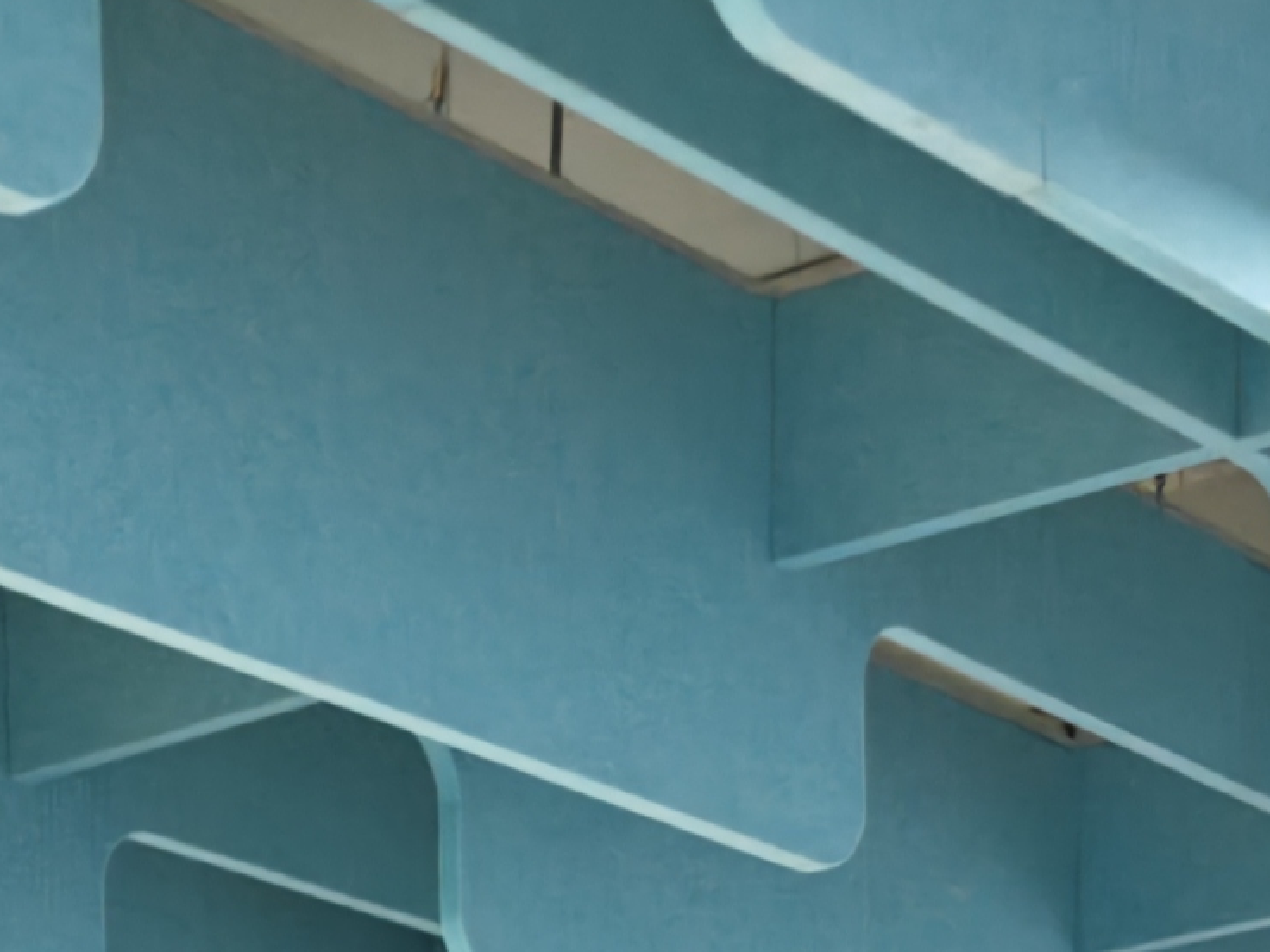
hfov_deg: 15.4
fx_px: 4696
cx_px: 619
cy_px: 2230
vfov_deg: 10.2
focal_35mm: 128
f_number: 1.6
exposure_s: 1/100
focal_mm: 6.06
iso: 250
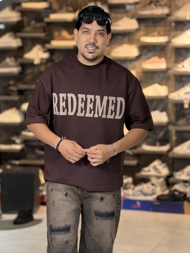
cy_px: 130
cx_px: 90
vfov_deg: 15.5
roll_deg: +0.5
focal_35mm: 127
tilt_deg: -5.7
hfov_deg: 11.7
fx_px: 929
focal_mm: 15.66
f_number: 2.8
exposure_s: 1/100
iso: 250
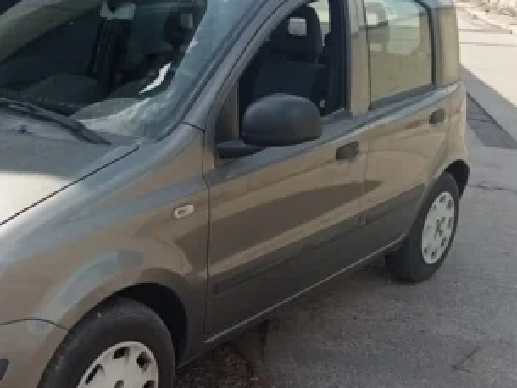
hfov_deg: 33.7
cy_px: 185
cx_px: 90
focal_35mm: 55
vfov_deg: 26.6
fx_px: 822
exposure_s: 1/767
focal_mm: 3.46
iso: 103
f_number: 2.2
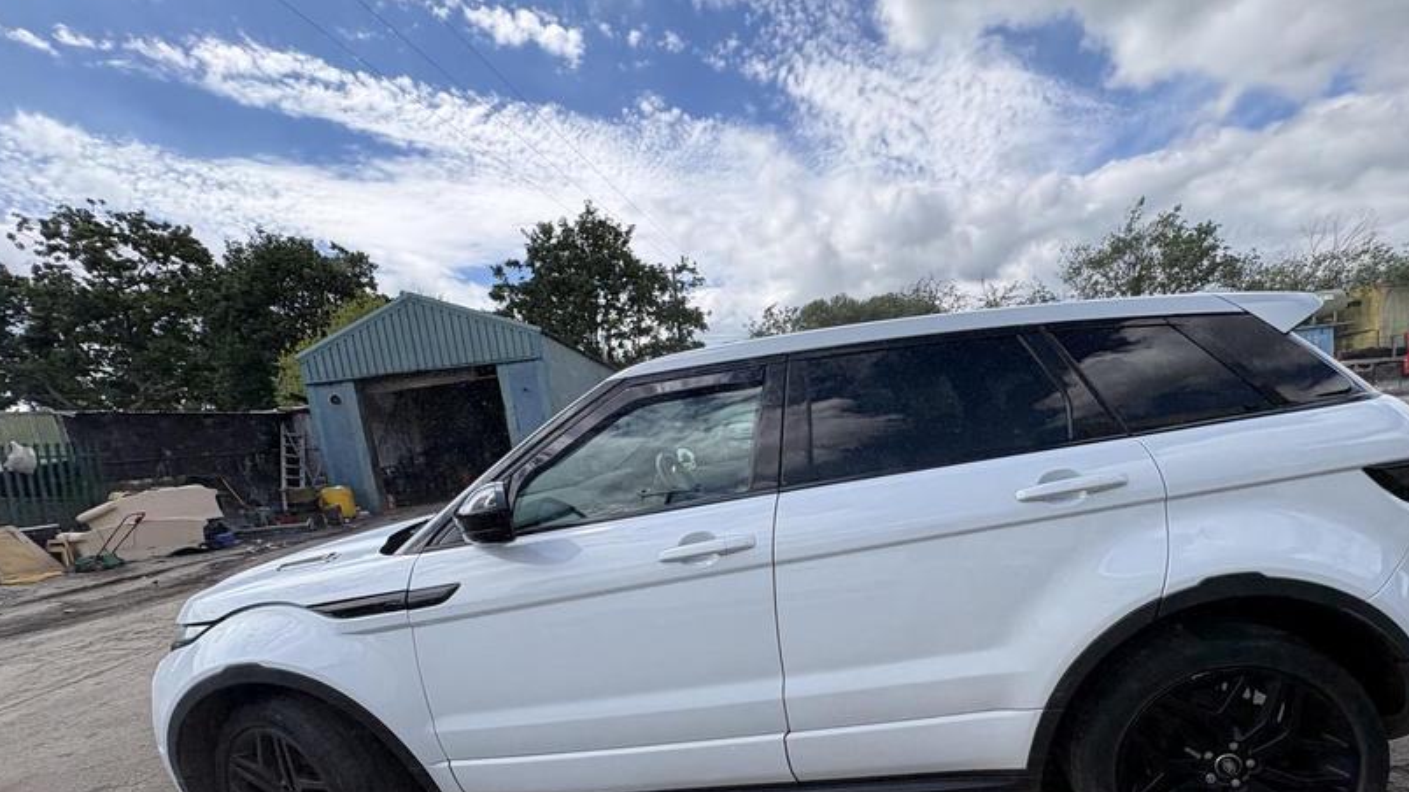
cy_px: 531
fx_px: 635
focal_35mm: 17
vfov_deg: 62.3
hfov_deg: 95.6
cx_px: 776
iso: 40
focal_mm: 2.22
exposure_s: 1/1217
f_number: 2.2
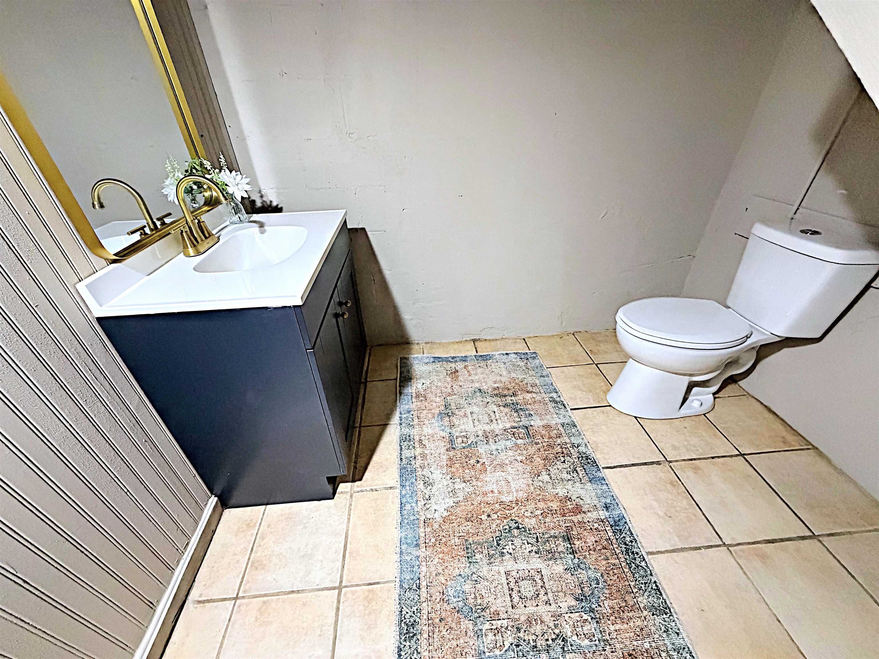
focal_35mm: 14
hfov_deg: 102.1
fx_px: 356
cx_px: 440
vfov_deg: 85.7
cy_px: 330
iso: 1000
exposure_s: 1/60
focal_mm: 2.22
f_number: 2.2
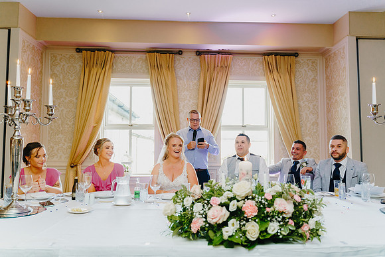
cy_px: 128
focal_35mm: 28
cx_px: 192
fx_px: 300
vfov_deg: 46.4
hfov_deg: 65.5
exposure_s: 1/200
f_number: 2.8
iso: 1250
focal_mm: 28
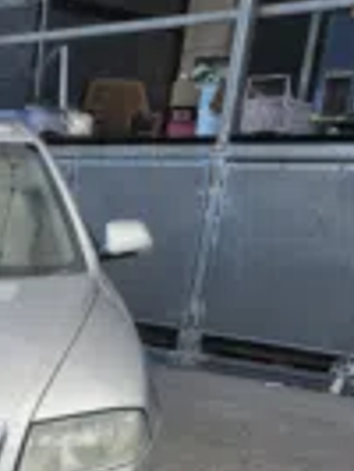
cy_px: 591
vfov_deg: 24.9
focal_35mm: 69
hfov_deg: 19.8
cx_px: -96
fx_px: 939
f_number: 1.7
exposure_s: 1/180
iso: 16
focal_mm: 6.3
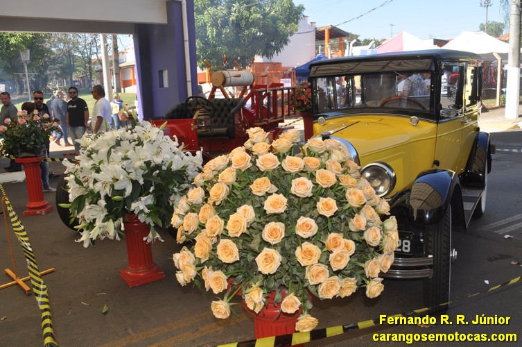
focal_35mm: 33
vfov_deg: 39.9
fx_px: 478
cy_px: 174
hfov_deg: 57.3
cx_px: 261
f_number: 8
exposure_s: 1/200
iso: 200
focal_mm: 22
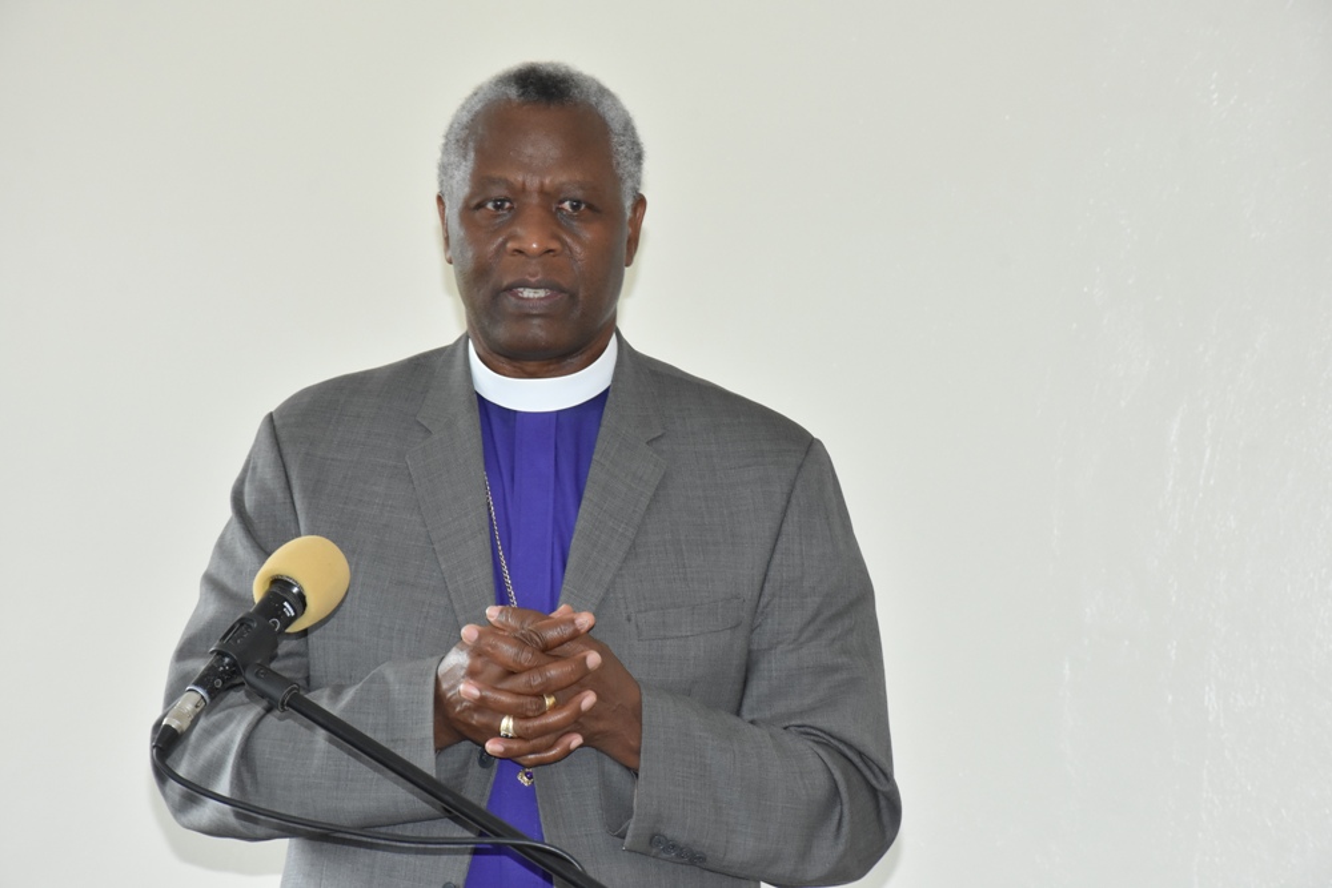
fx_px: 6216
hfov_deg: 12.2
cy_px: 444
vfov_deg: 8.2
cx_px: 666
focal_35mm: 168
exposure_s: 1/60
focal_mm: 112
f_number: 9
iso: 1600
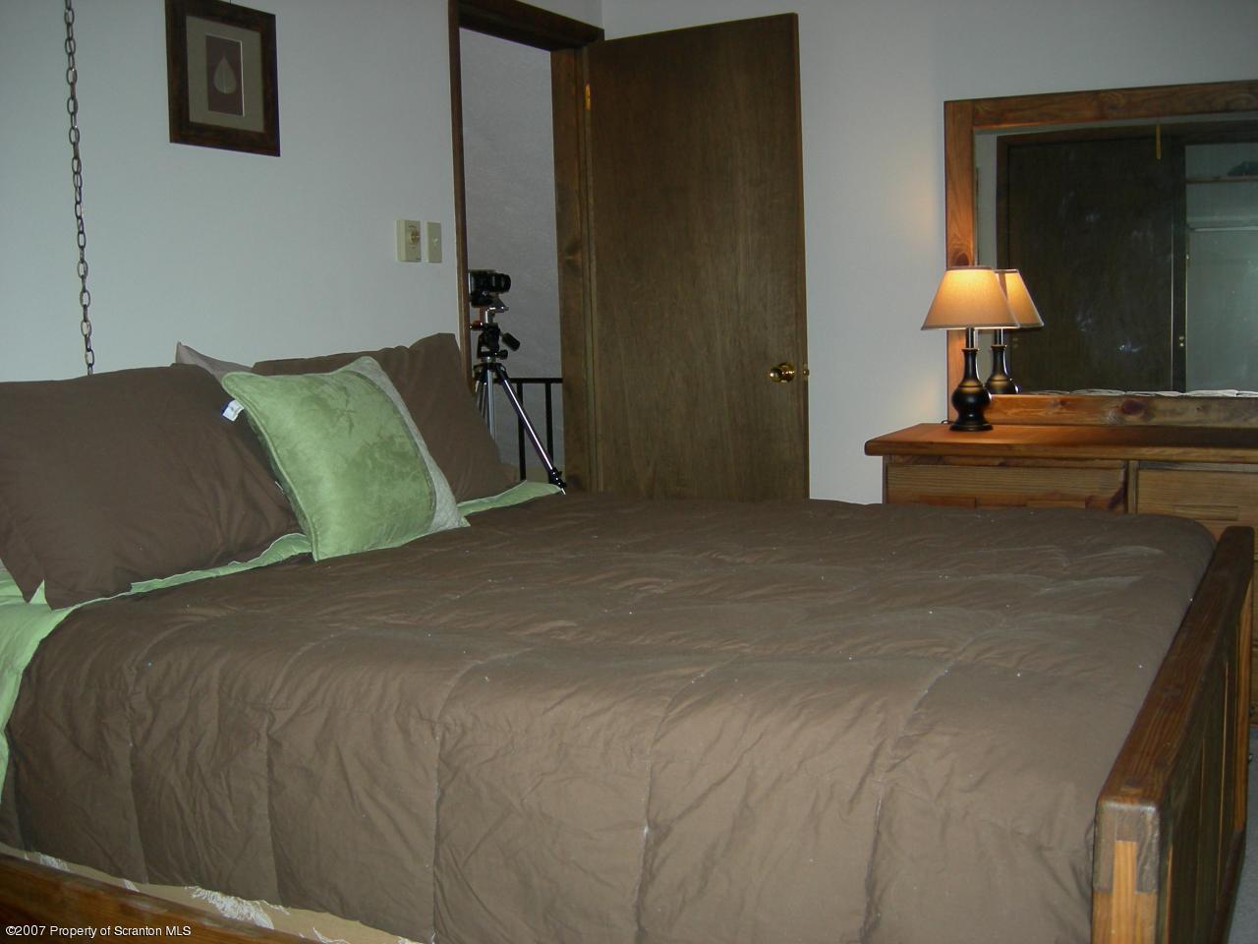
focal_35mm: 36
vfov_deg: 39.7
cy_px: 472
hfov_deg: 51.4
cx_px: 629
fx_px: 1308
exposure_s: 1/60.1
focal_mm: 7.5
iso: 126
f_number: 2.7
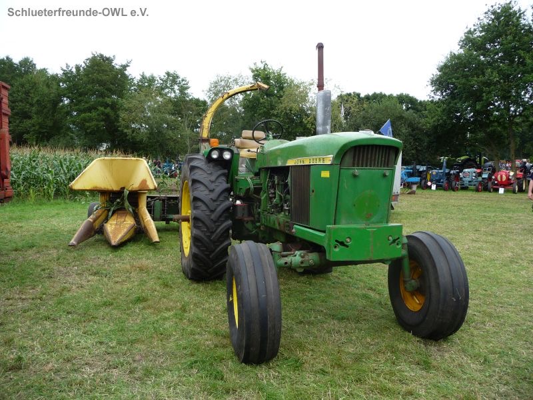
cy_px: 200
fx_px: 431
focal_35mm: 28
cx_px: 266
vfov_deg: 49.7
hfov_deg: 63.4
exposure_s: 1/320
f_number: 3.3
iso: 100
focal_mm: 4.7
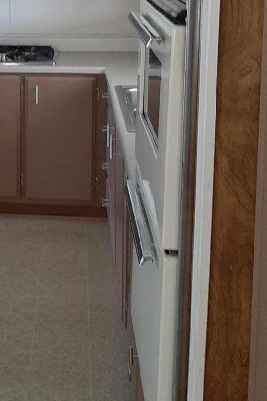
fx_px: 723
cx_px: -20
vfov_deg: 29.8
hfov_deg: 20.1
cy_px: 50
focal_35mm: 65
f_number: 1.7
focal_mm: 3.93
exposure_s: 1/60
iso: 200
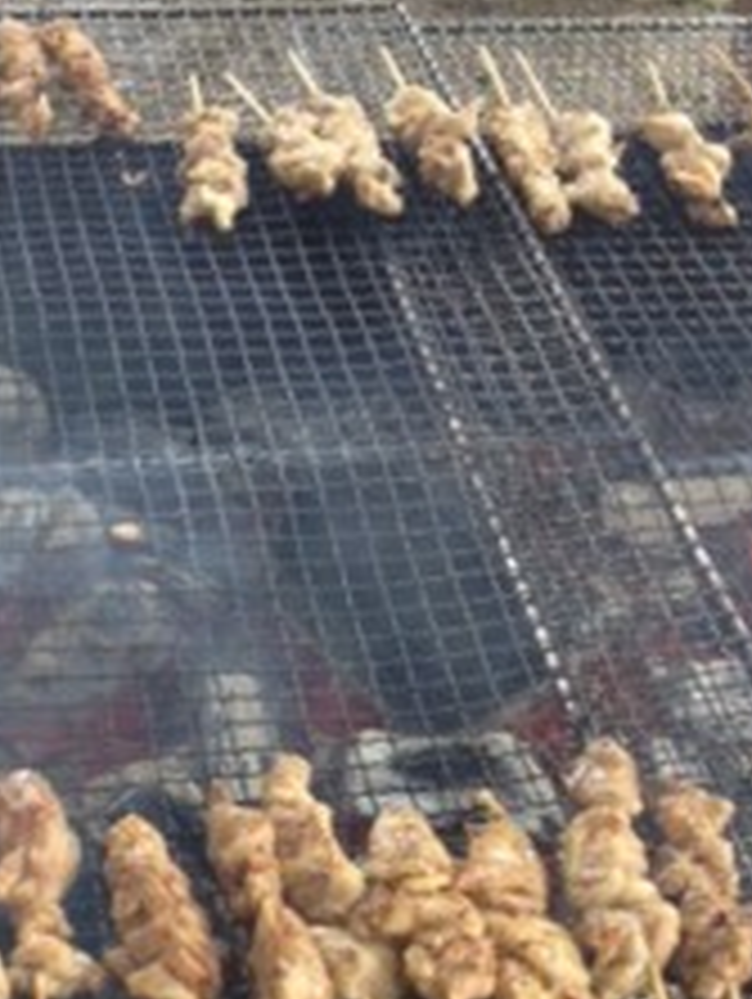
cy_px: 878
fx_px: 2053
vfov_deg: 26.6
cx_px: 144
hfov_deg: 20.5
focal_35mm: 71
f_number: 2.4
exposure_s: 1/137
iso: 64
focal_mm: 4.28
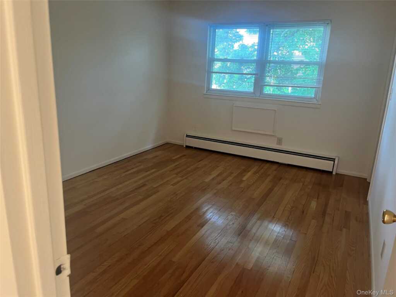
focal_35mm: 26
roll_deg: -1.6
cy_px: 148
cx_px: 198
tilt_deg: -13.5
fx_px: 297
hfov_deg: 67.3
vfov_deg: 53.1
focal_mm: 5.1
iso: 200
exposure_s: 1/60
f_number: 1.6
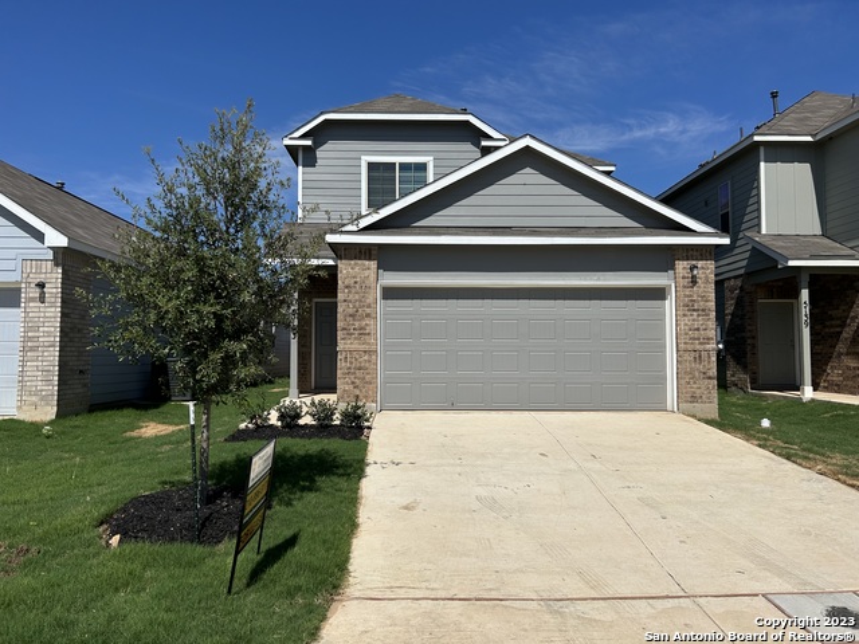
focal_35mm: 26
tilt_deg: +3.5
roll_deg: +0.1
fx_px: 645
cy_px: 322
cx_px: 430
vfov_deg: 53.1
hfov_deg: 67.3
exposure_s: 1/16393
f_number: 1.5
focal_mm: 5.7
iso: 50
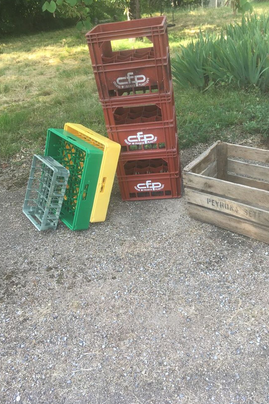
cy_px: 201
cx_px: 151
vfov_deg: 60.3
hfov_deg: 42.3
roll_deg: -0.6
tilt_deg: -32.9
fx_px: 347
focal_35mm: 31
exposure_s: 1/102
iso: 25
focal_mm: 4.15
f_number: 2.2
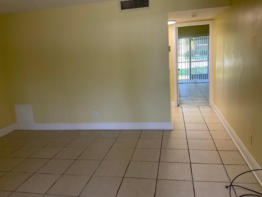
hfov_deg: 61.7
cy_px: 98
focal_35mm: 29
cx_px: 131
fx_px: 219
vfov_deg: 48.2
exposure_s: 1/60
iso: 100
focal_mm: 3
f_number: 1.8
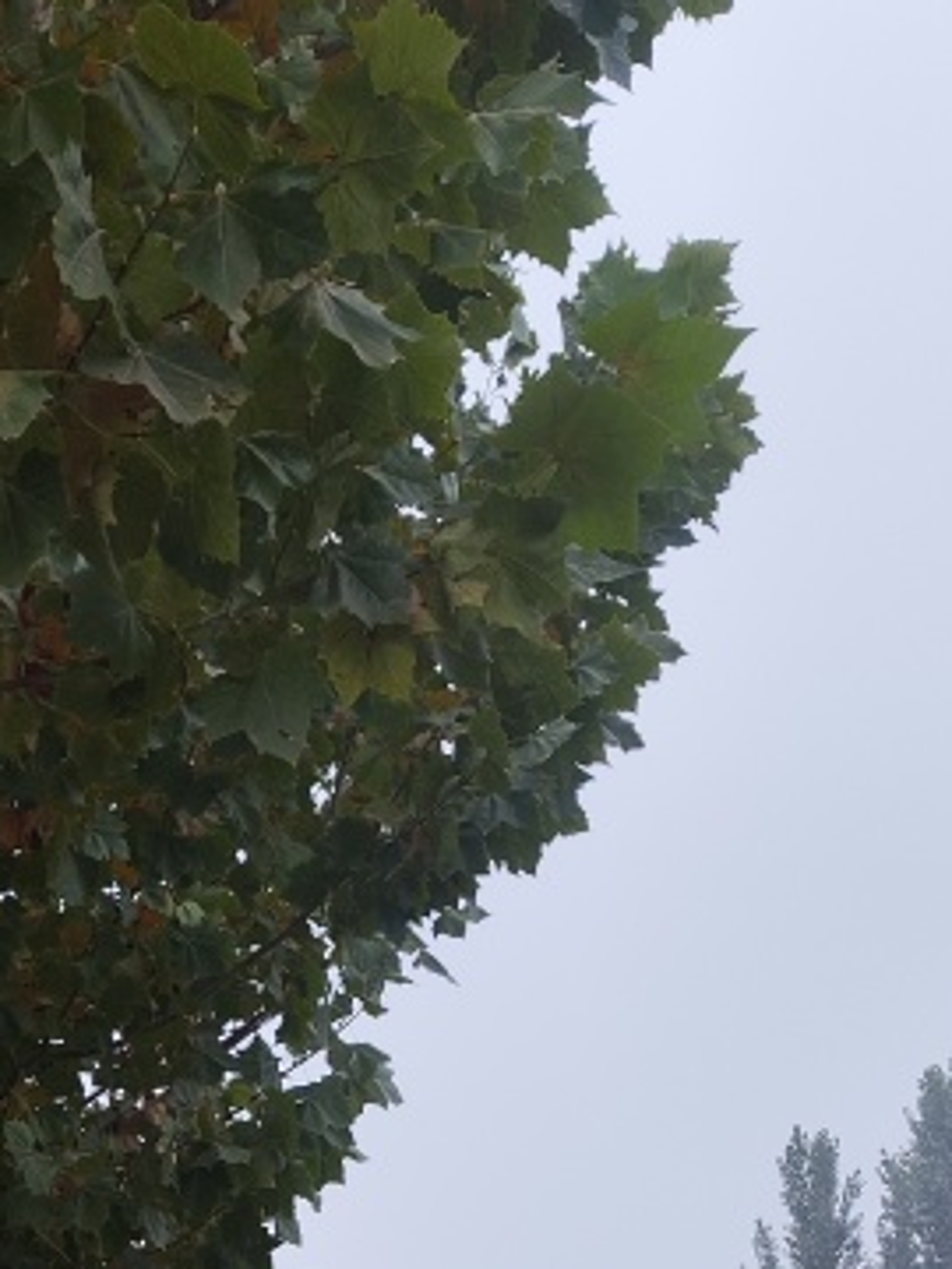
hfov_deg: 20.6
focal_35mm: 71
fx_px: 2603
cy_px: 1560
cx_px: 279
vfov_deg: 24.6
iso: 50
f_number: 1.8
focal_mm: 4.68
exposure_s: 1/429
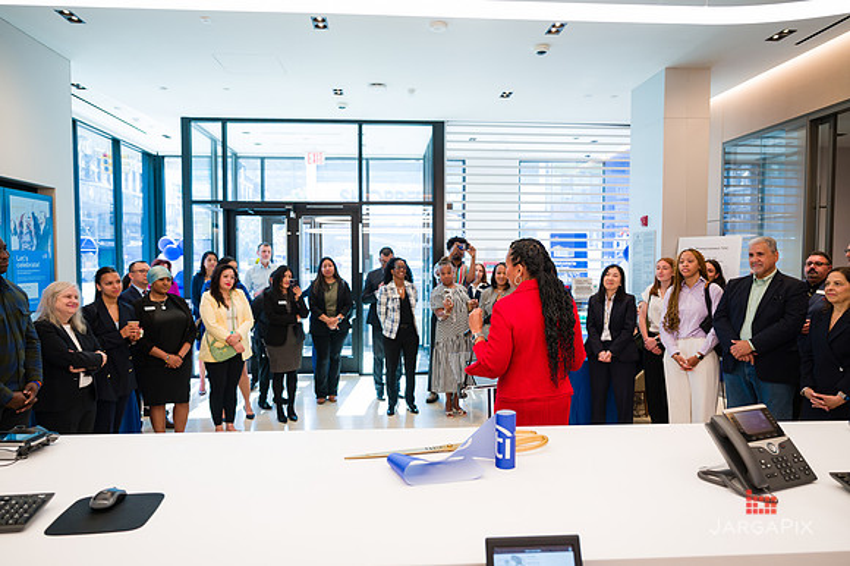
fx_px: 575
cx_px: 425
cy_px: 283
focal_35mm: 24
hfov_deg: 72.9
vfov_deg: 52.4
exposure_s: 1/200
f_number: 3.2
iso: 400
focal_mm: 24
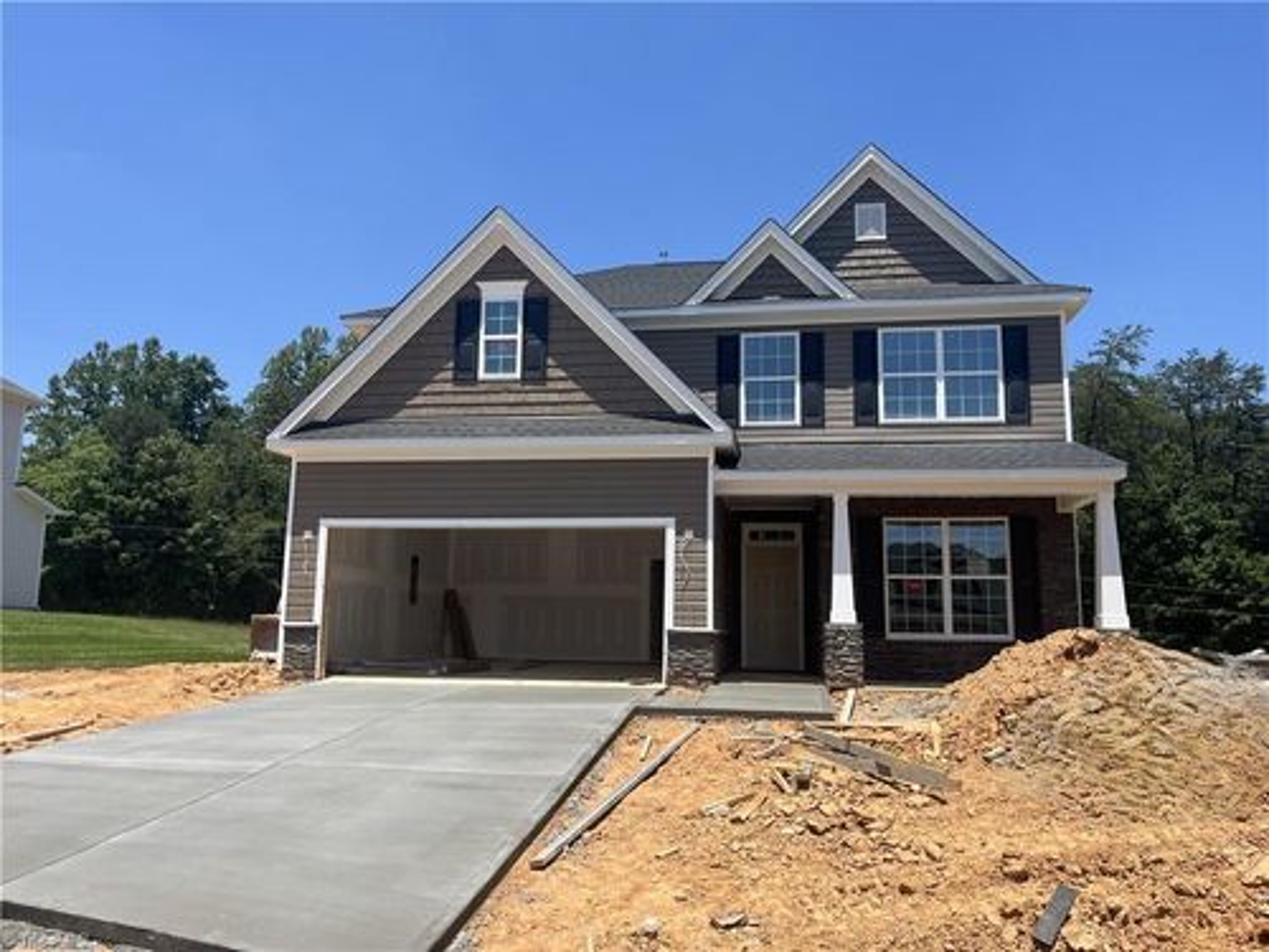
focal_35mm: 26
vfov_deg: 53.1
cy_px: 476
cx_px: 634
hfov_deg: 67.3
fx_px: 953
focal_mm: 5.1
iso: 50
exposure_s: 1/3215
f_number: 1.6
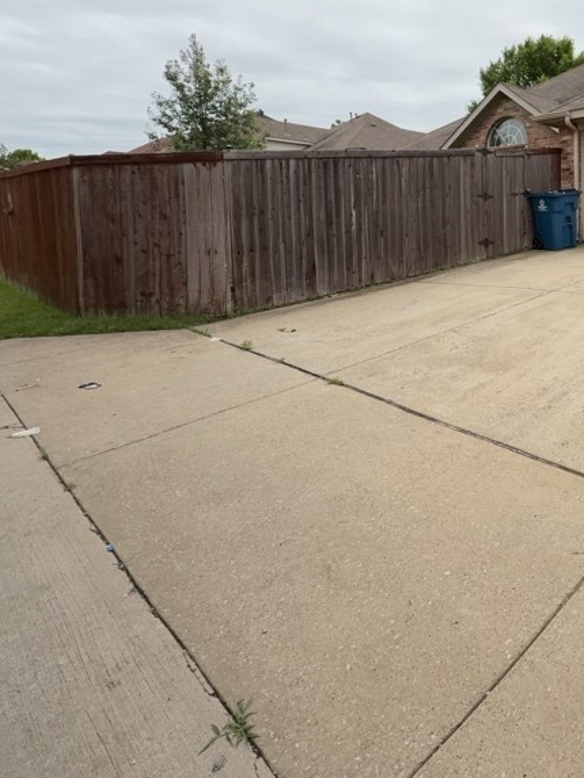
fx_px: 562
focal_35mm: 25
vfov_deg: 67.9
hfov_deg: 48.2
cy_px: 274
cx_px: 543
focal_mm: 2.22
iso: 20
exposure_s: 1/955
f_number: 2.2
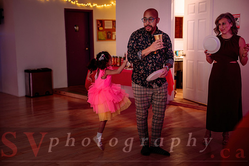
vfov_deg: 27.4
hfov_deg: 40.2
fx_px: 340
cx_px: 121
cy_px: 83
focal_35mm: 49
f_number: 2
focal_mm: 47
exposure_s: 1/100
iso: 500
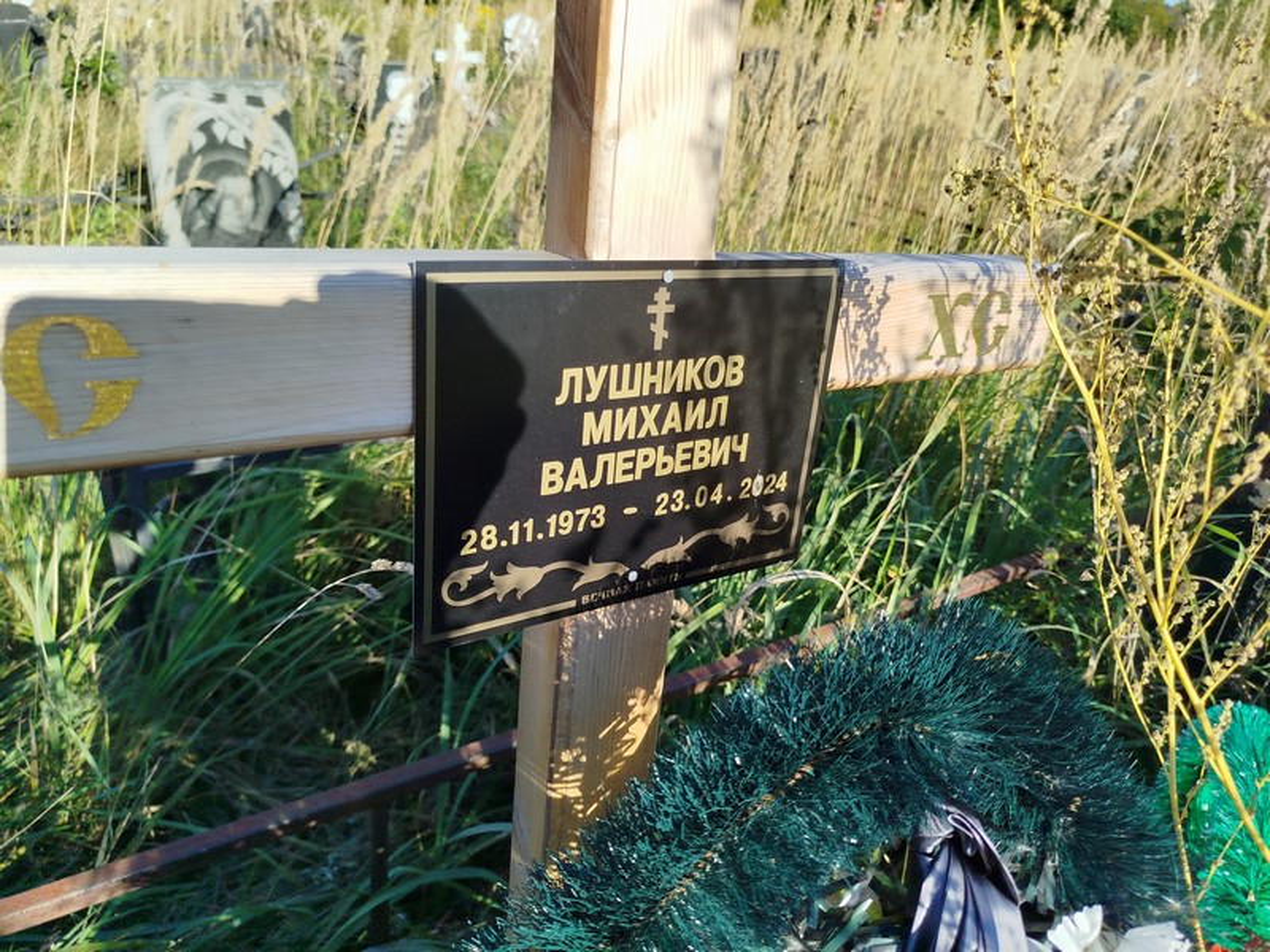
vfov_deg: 56.8
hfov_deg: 71.6
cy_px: 476
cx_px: 635
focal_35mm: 24
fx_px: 881
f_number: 1.7
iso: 50
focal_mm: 5.31
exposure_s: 1/663
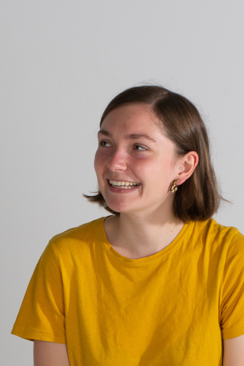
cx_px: 122
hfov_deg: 18.2
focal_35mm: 75
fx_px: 762
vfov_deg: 27.0
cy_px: 183
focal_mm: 50
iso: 100
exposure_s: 1/125
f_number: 11
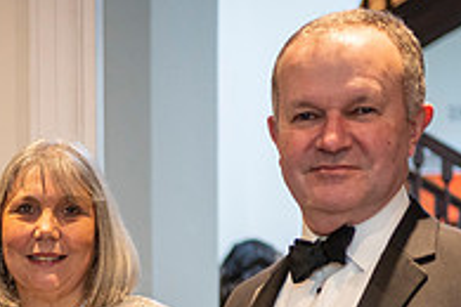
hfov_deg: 16.2
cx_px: -65
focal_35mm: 122
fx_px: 1562
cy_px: 403
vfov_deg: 11.0
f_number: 1.8
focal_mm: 35
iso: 1250
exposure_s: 1/80
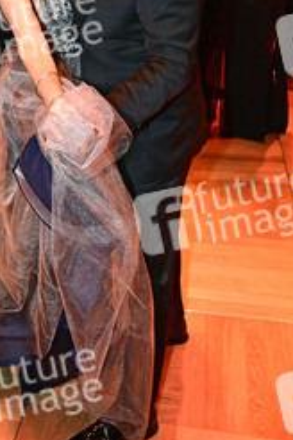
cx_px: 63
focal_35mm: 39
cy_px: 123
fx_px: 476
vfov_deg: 48.1
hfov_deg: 33.3
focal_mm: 24
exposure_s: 1/160
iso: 2500
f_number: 6.3
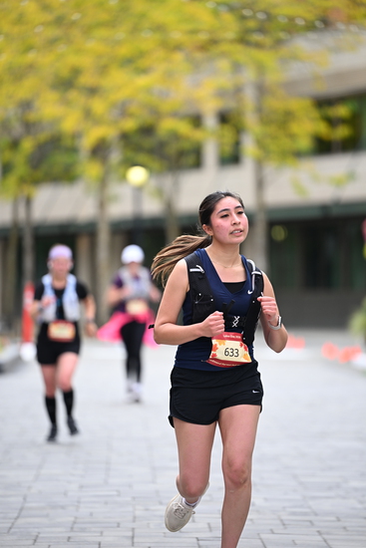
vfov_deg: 10.8
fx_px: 2895
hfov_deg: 7.2
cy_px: 274
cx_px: 183
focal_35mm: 190
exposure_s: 1/1600
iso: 640
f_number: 2.8
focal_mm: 190
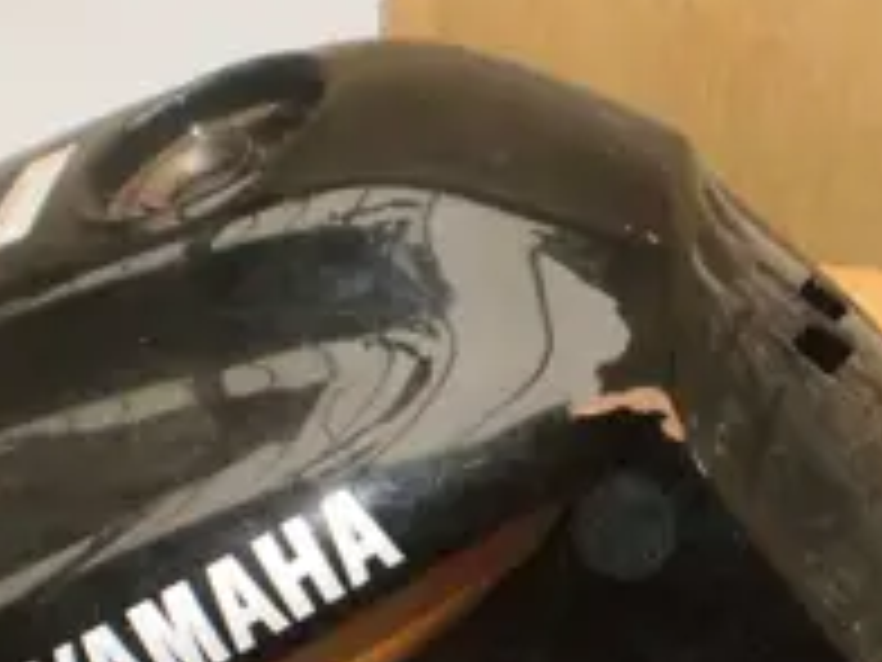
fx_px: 2242
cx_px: 518
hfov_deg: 22.2
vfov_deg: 16.7
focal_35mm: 88
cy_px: 495
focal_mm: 6.3
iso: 125
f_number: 3.1
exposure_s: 1/30
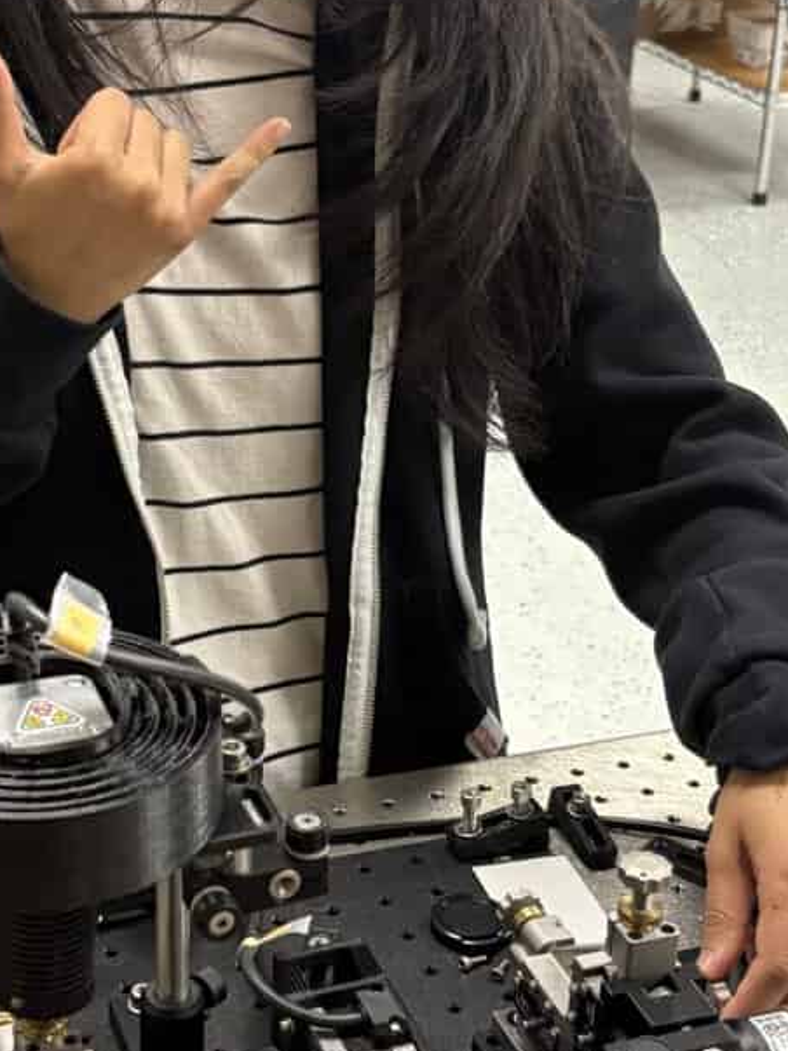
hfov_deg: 21.2
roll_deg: -0.4
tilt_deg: -26.5
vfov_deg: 28.2
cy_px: 533
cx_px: 221
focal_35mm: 69
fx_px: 2095
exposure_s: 1/60
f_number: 1.6
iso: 400
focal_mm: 5.96
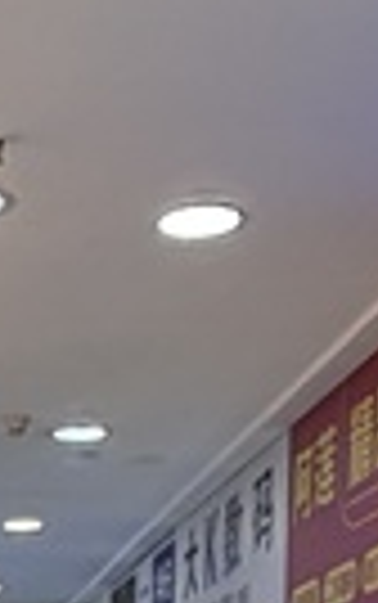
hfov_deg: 12.3
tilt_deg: -8.5
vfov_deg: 17.1
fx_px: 1694
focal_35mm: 103
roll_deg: +1.7
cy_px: 1033
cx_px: -112
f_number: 2.2
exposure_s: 1/100
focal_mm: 2.22
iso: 80
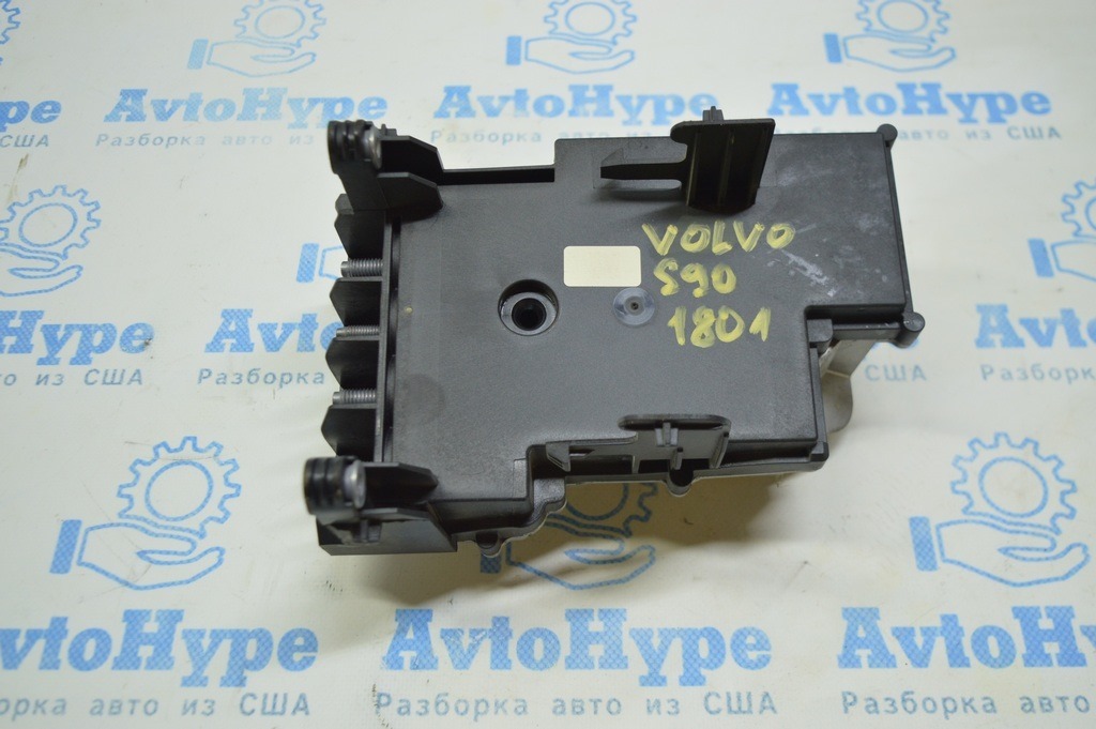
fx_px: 1095
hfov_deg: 53.2
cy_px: 364
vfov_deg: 36.8
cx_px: 548
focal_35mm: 36
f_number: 4
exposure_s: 1/40
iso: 400
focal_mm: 24
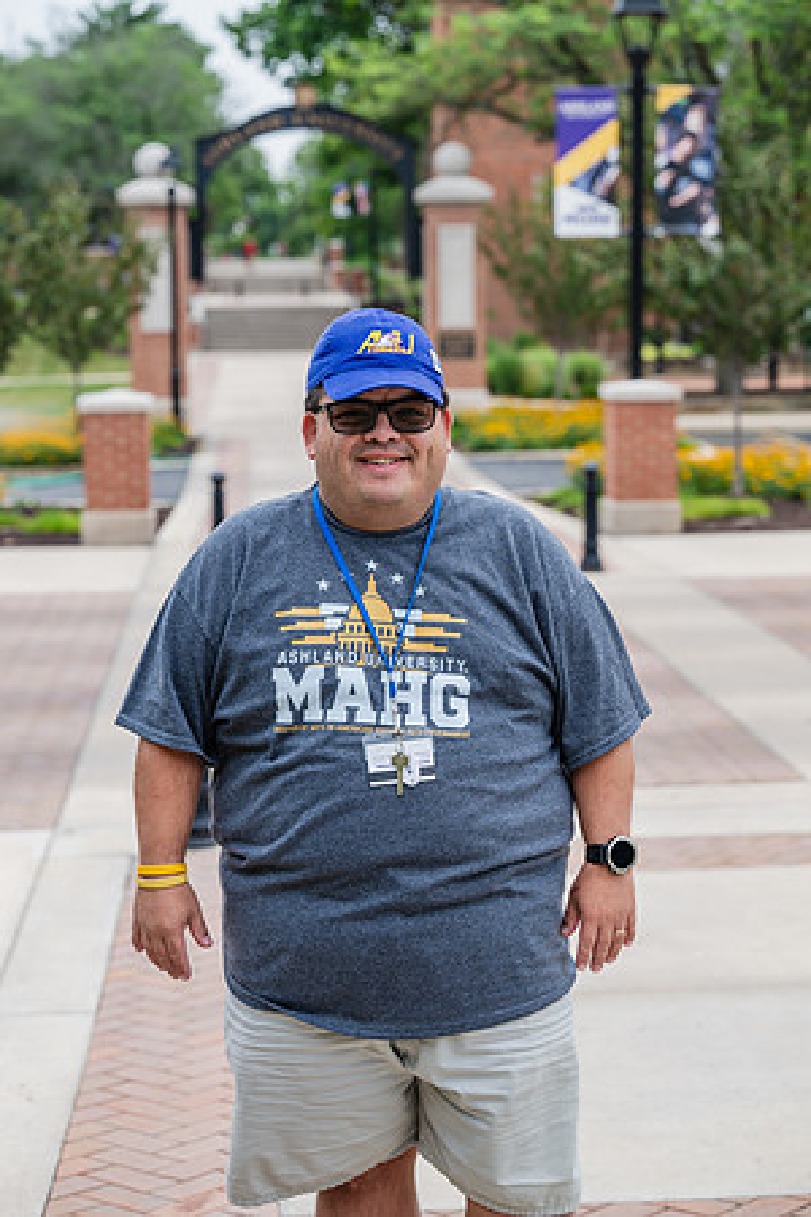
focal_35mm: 70
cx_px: 406
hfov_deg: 19.5
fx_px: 2365
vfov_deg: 28.8
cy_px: 608
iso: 125
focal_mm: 70
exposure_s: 1/500
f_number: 4
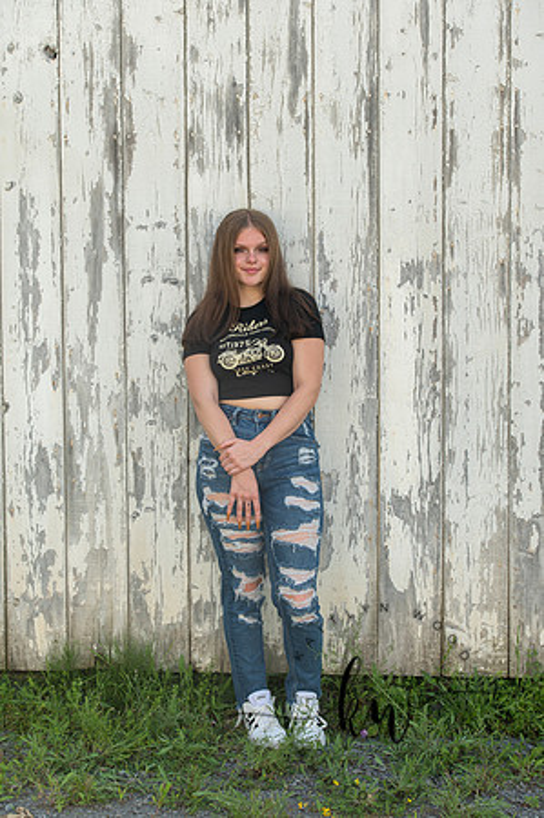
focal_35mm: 70
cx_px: 272
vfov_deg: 28.9
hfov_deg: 19.4
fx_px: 1590
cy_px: 409
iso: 400
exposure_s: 1/250
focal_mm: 70
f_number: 7.1
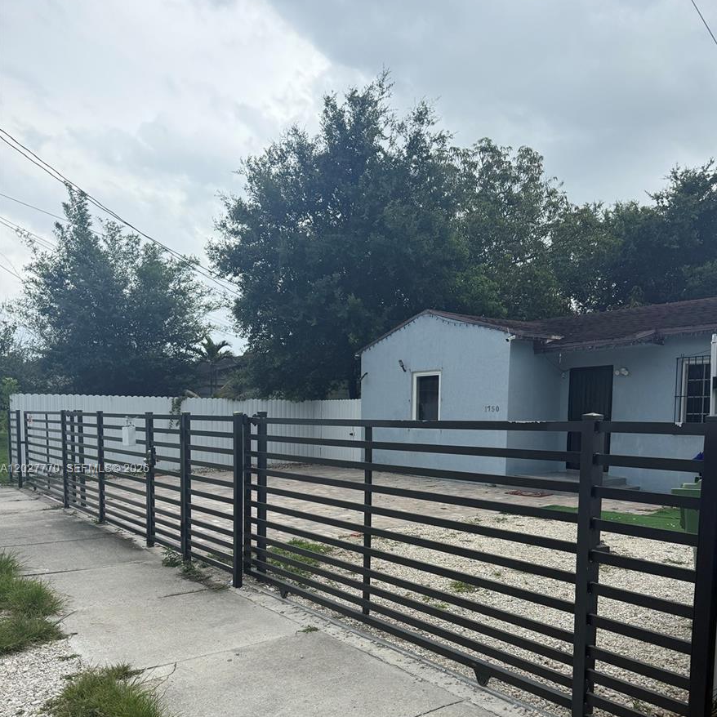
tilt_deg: -3.4
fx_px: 680
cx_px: 366
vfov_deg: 54.6
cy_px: 470
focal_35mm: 29
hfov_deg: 55.6
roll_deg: -0.6
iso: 100
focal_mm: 6.76
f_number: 1.78
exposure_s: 1/2000
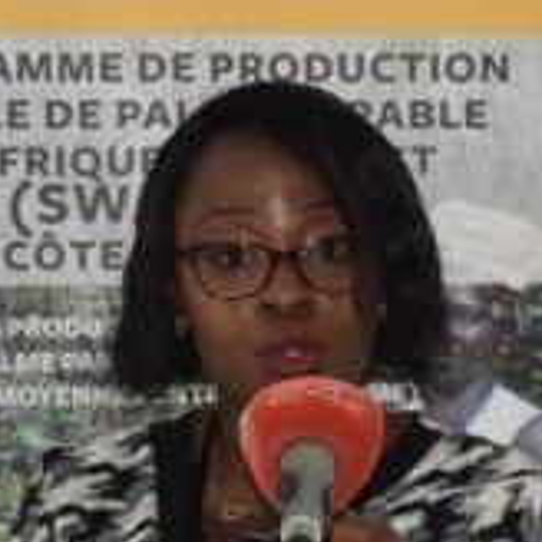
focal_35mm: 299
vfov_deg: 5.9
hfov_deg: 5.8
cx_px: 545
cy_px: 443
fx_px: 5297
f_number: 11
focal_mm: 48
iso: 3200
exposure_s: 1/125
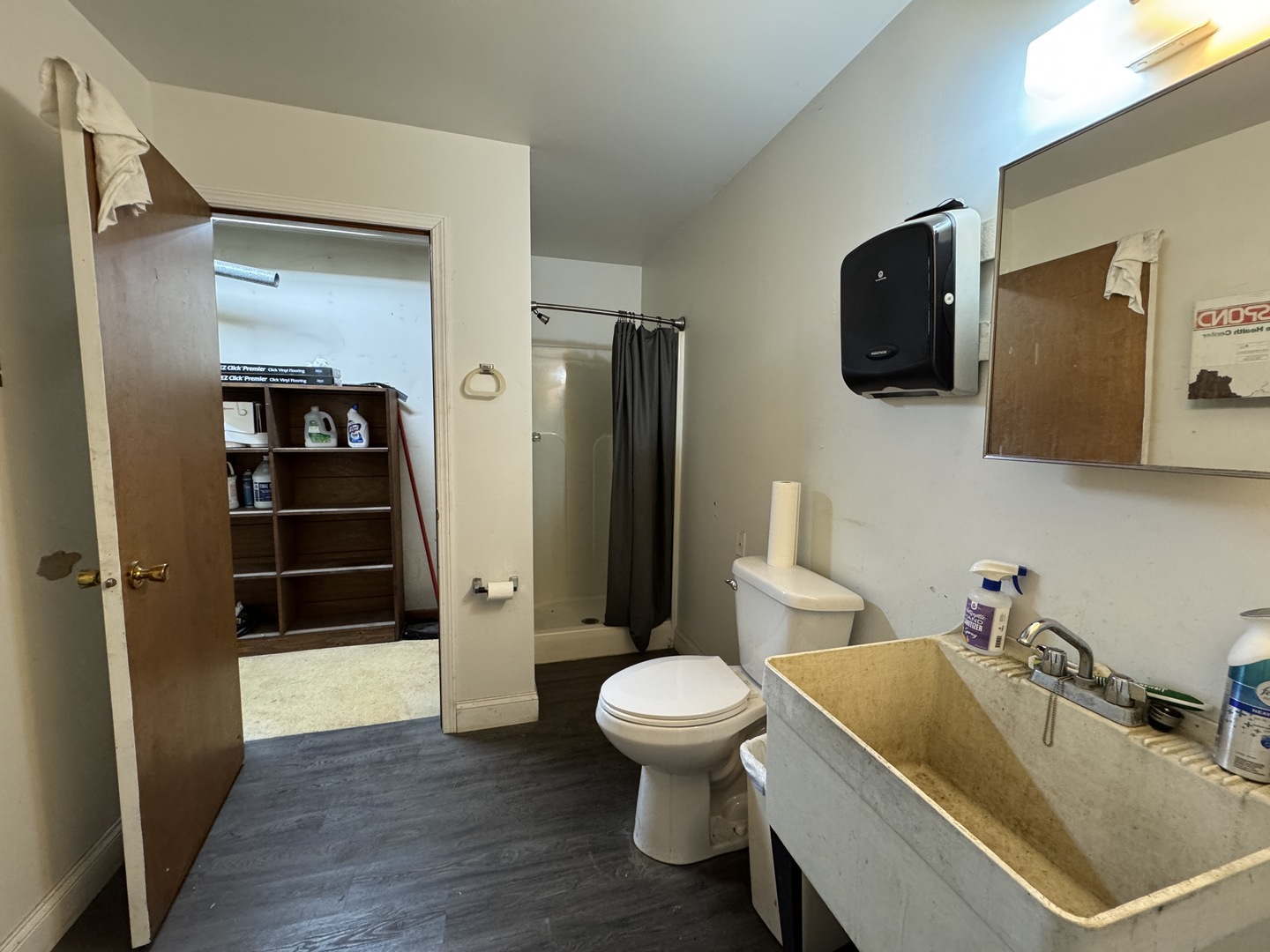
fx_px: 514
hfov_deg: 102.1
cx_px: 635
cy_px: 476
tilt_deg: -5.4
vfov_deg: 85.7
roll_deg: -0.8
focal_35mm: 14
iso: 320
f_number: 2.2
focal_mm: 2.22
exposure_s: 1/60
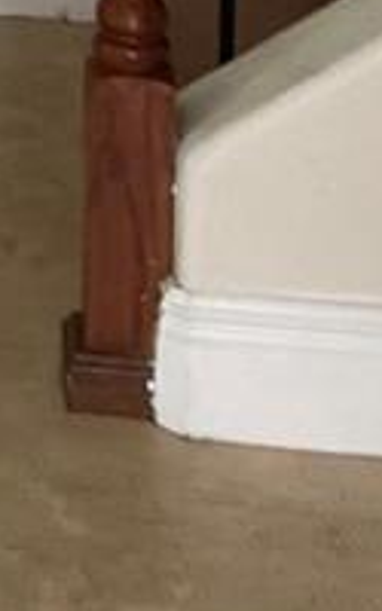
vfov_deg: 11.6
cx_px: -807
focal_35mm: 165
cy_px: -550
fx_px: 2748
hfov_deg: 7.0
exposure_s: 1/121
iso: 80
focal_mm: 4.2
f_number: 1.6
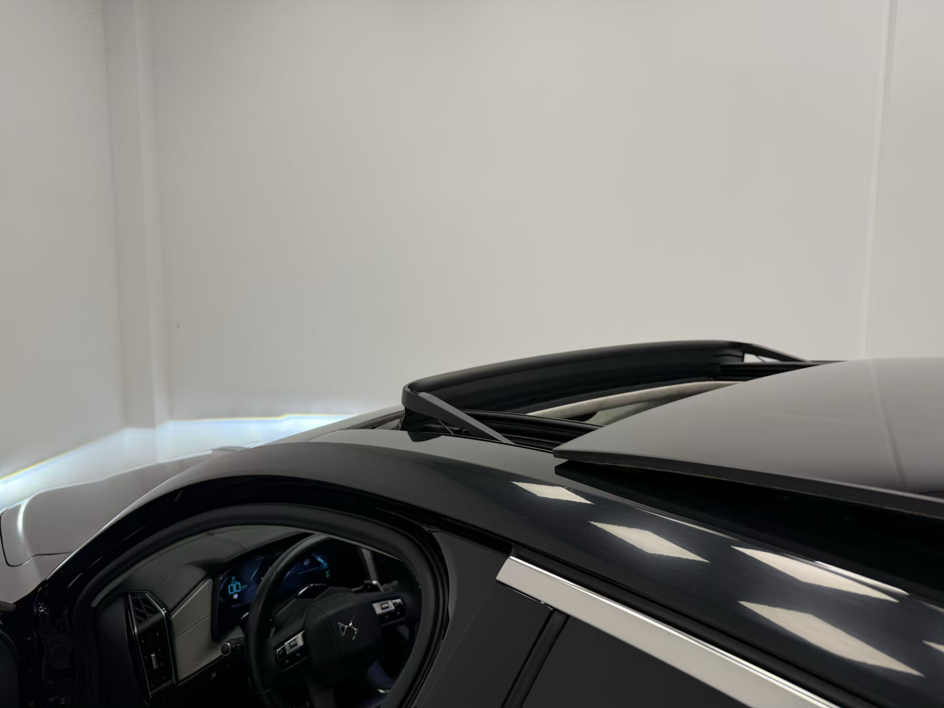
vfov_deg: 56.8
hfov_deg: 71.6
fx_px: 655
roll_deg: -0.6
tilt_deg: -9.1
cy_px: 354
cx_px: 472
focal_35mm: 24
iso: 50
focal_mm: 6.76
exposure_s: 1/124
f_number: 1.78
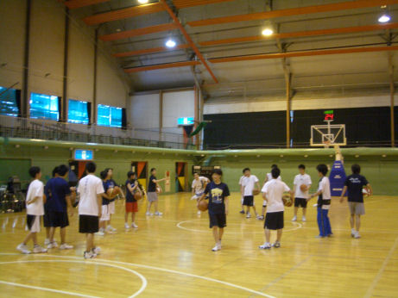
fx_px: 472
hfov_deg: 45.8
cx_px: 199
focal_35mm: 41
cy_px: 149
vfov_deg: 35.2
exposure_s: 1/50
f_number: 2.8
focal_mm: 6.8
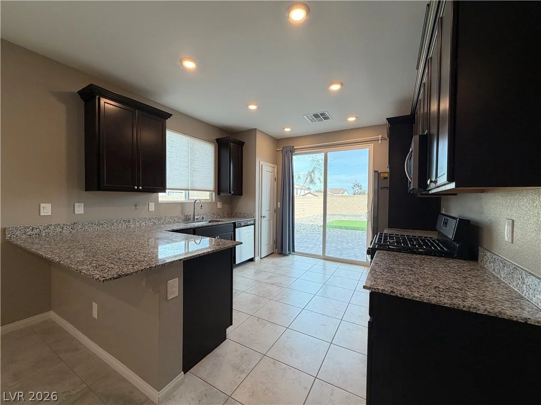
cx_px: 270
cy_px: 202
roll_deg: -0.5
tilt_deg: -1.1
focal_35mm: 14
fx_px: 219
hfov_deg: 102.1
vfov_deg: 85.7
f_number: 2.2
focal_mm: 2.22
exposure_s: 1/120
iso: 100
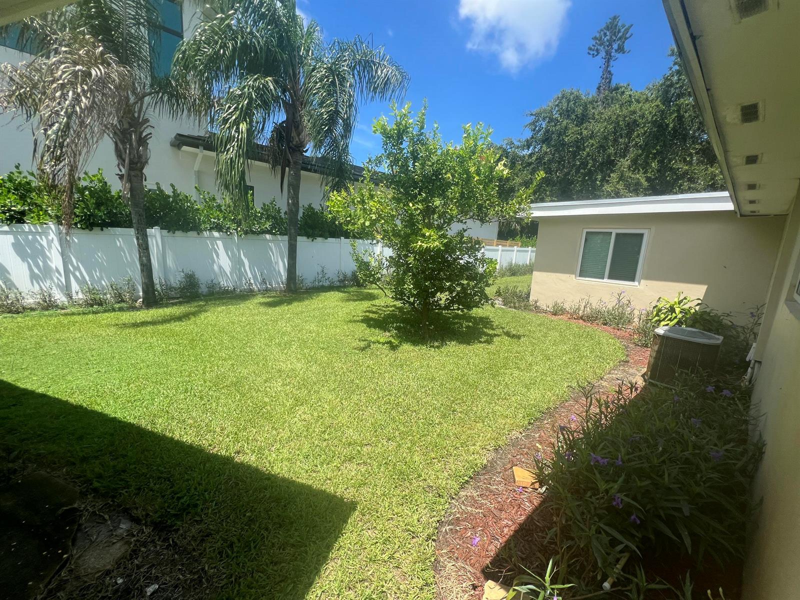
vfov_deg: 89.9
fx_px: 300
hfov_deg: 106.2
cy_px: 300
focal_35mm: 13
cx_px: 400
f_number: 1.8
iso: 32
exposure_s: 1/911
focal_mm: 1.57
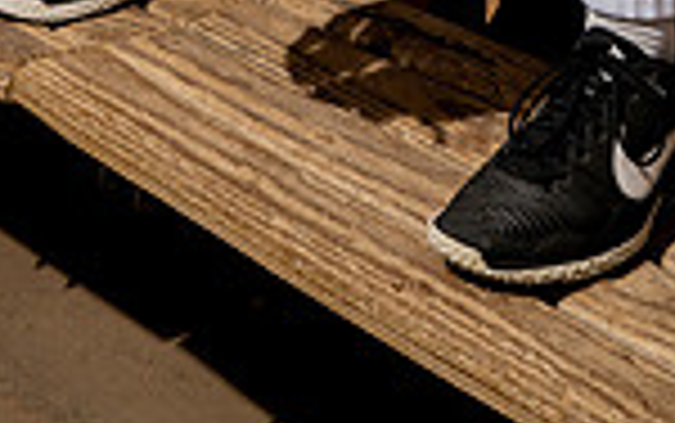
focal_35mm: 107
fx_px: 1970
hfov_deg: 19.4
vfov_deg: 10.6
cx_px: 310
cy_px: -572
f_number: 8
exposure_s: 1/250
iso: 320
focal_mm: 35
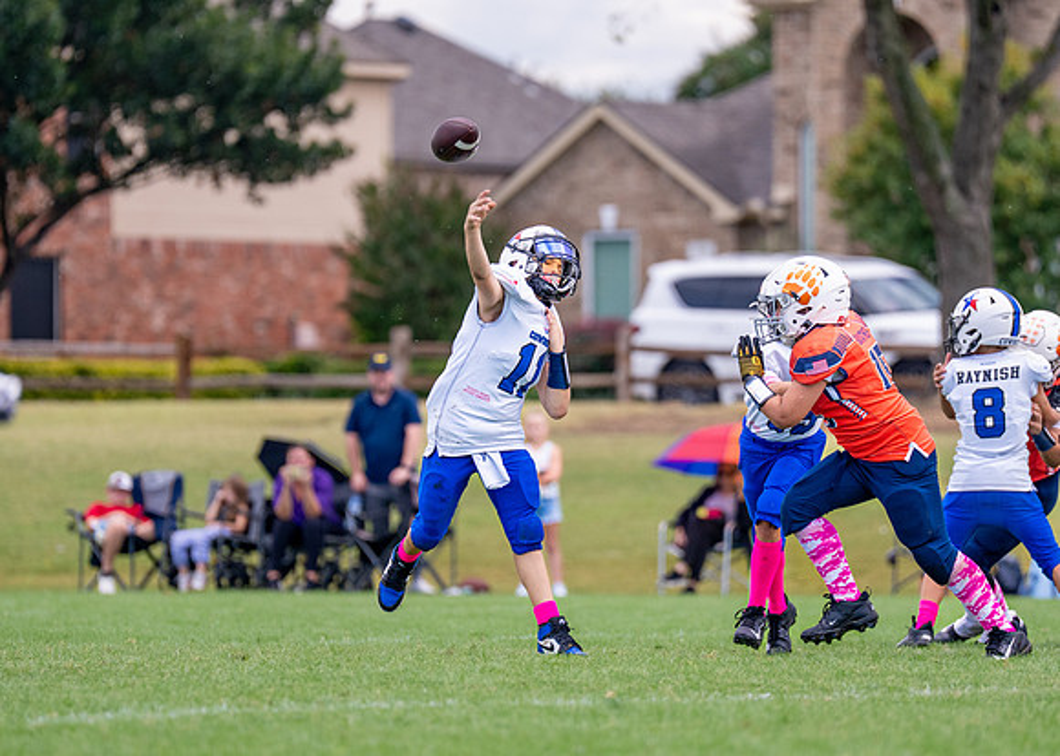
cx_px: 562
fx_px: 10221
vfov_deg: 4.2
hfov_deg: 5.9
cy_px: 384
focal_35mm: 340
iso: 500
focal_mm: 200
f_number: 2.8
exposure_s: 1/2500
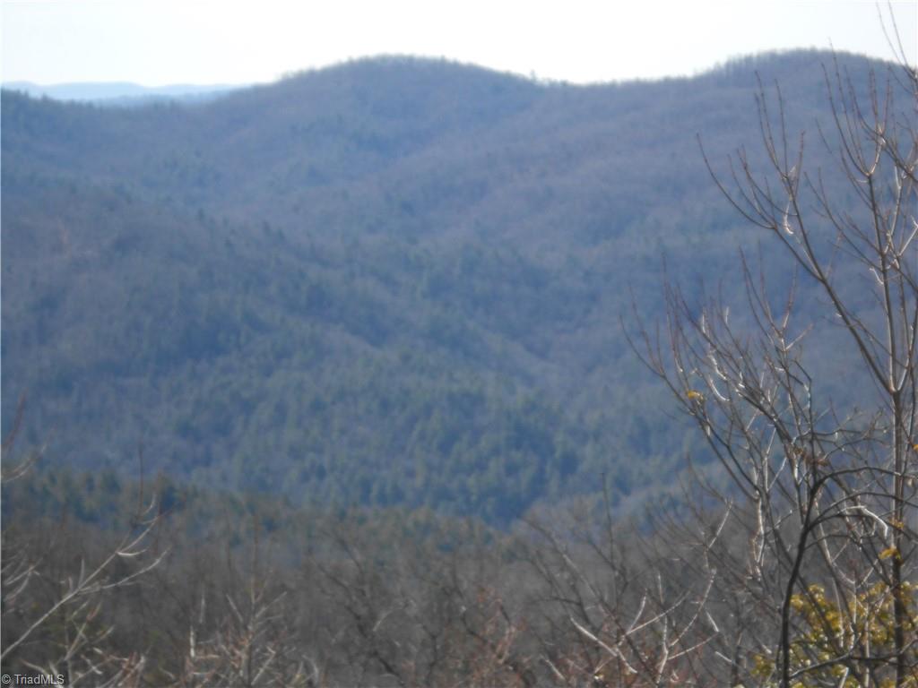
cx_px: 459
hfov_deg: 12.7
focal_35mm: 156
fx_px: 4137
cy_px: 344
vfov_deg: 9.5
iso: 250
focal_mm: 27.6
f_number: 6.5
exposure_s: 1/500
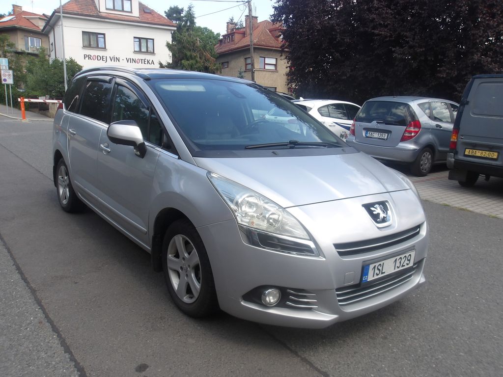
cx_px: 252
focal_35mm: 27
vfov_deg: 51.4
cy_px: 188
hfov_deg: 65.3
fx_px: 392
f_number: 3
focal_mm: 4.9
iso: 100
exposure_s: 1/569
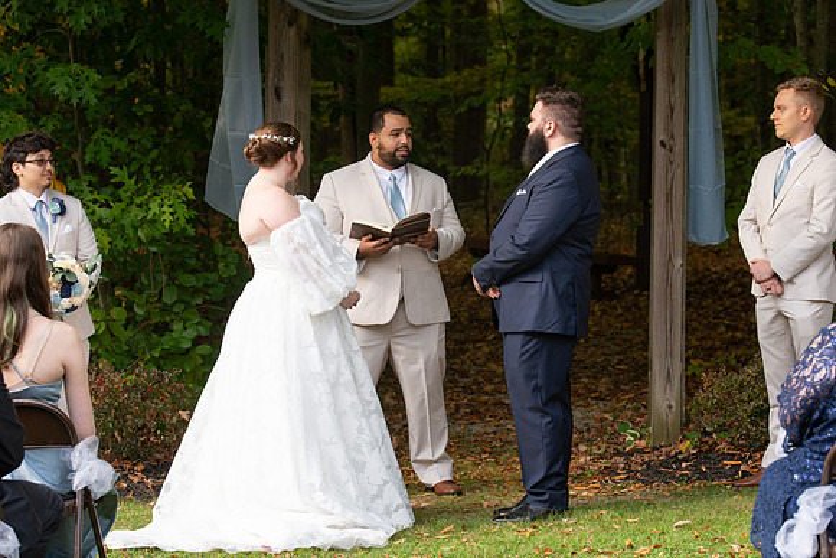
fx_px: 2445
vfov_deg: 13.0
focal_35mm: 105
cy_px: 279
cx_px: 418
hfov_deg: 19.4
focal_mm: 98
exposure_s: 1/640
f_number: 5
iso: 640
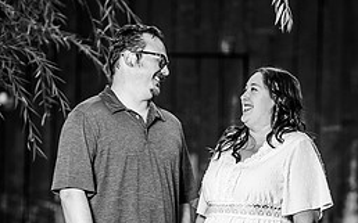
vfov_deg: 3.9
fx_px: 3296
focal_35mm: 338
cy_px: 256
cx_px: 200
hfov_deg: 6.2
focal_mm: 190
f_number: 5
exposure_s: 1/125
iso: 80
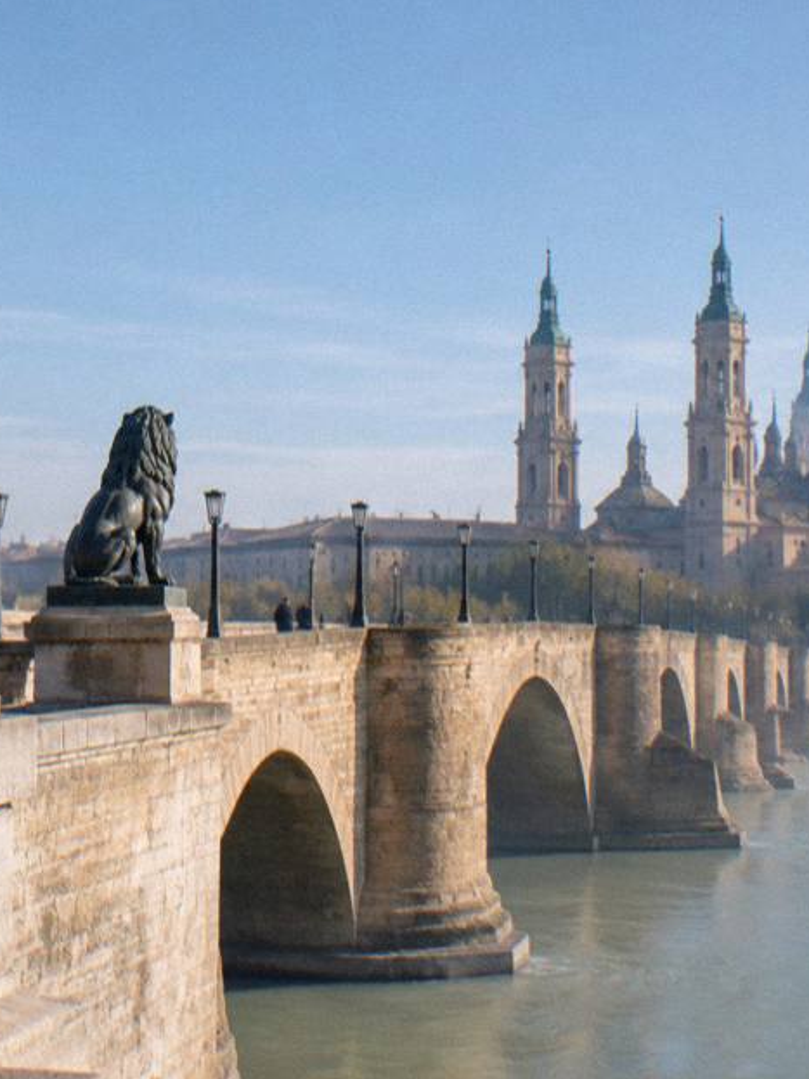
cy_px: 549
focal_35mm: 54
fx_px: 1683
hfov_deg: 27.0
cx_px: 452
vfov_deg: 35.5
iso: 320
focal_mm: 35
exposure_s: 1/640
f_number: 9
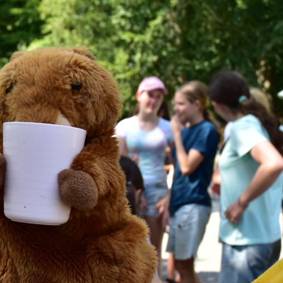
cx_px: 8
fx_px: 693
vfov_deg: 23.0
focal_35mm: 75
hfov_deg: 22.3
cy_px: 191
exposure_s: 1/640
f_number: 5.6
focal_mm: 27
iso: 640
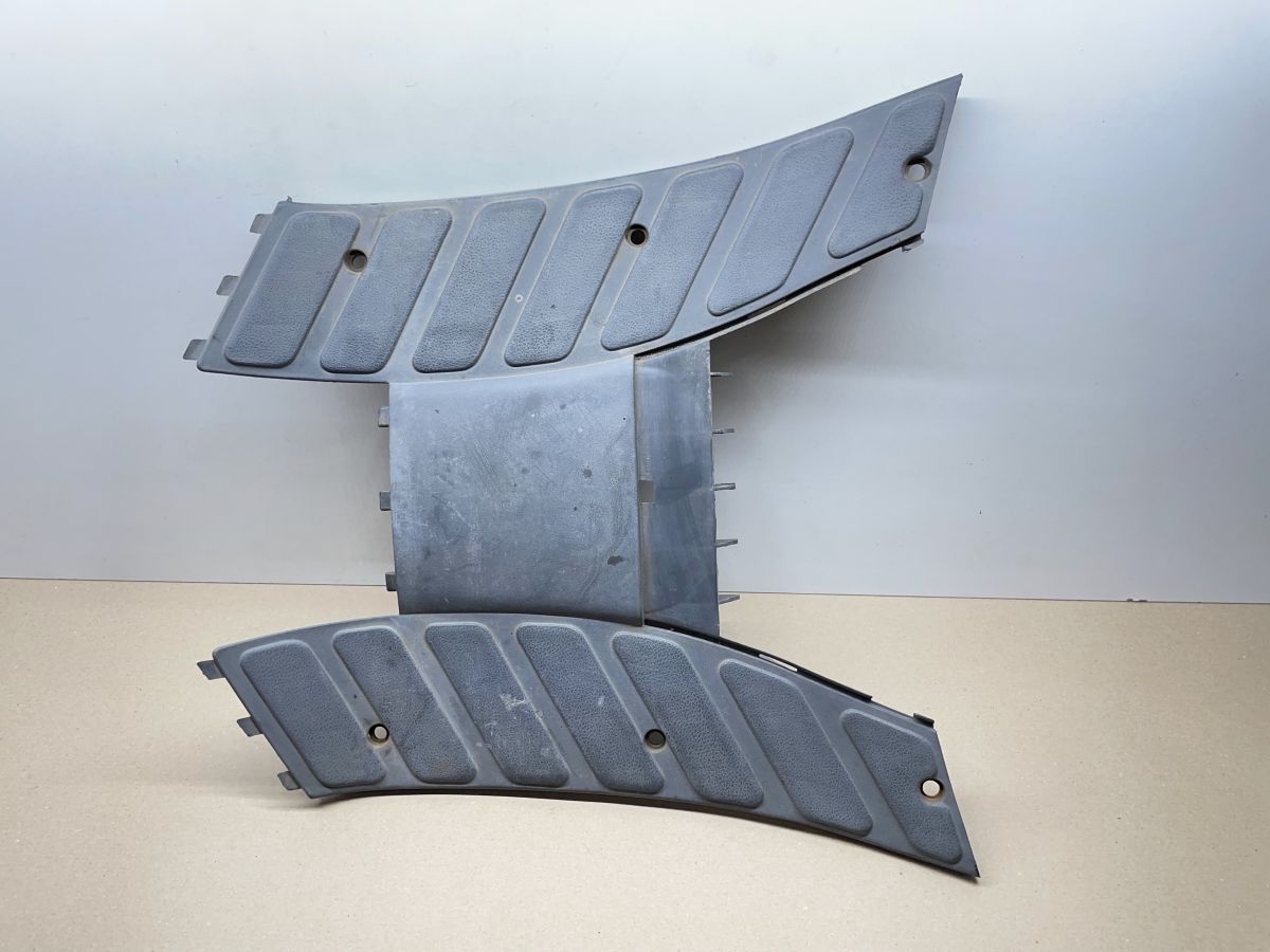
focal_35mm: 26
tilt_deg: -37.4
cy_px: 476
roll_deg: +0.3
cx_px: 635
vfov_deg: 53.1
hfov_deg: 67.3
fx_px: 954
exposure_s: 1/100
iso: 80
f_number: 1.6
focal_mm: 4.2
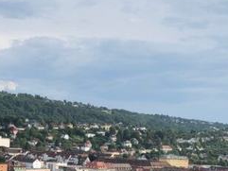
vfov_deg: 15.7
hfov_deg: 21.0
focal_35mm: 93
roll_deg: -0.9
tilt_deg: -0.7
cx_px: 71
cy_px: 164
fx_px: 613
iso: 20
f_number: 1.8
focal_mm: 4
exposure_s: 1/1021
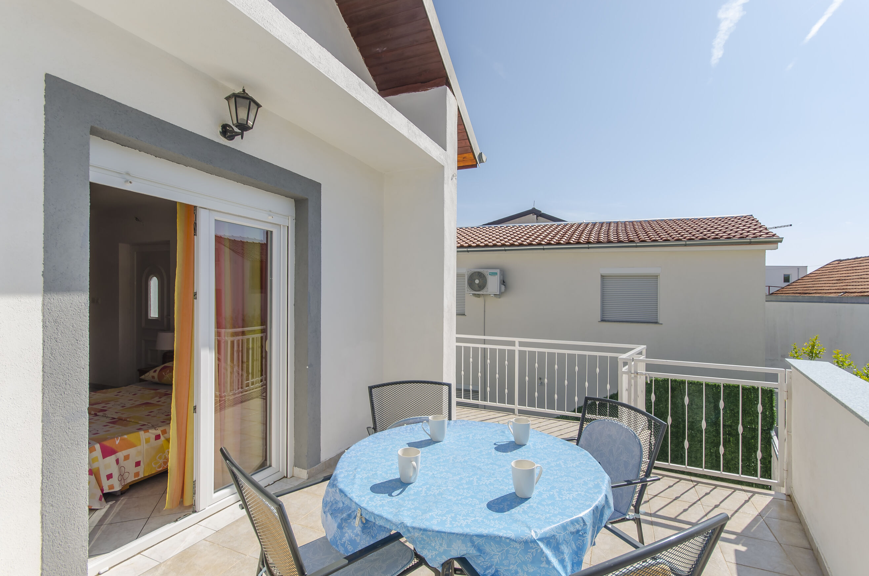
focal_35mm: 16
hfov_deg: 96.8
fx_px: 385
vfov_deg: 73.5
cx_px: 453
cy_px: 290
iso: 100
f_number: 8
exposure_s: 1/200
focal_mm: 10
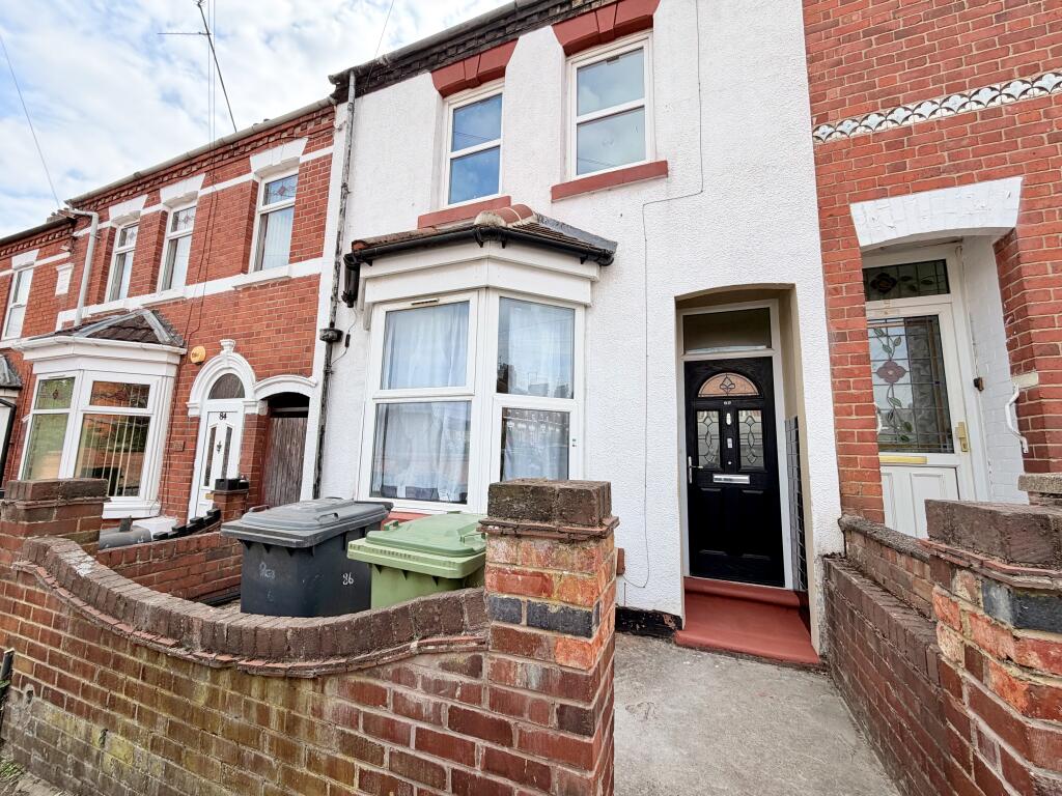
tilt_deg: +6.6
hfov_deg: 102.1
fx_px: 430
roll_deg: -0.5
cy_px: 398
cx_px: 531
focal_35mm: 14
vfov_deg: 85.7
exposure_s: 1/679
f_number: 2.2
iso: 40
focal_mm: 2.22
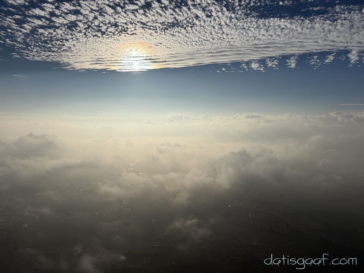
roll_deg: -0.7
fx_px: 252
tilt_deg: -1.2
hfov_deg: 71.6
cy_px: 136
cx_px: 182
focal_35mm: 24
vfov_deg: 56.8
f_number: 1.78
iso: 100
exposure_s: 1/55556
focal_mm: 6.76
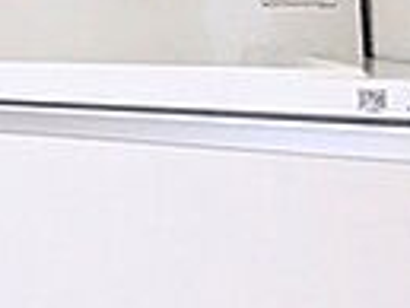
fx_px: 771
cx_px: -524
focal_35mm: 65
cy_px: 13
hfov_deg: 16.3
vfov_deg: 21.9
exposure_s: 1/100
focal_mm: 1.83
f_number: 2.2
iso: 465
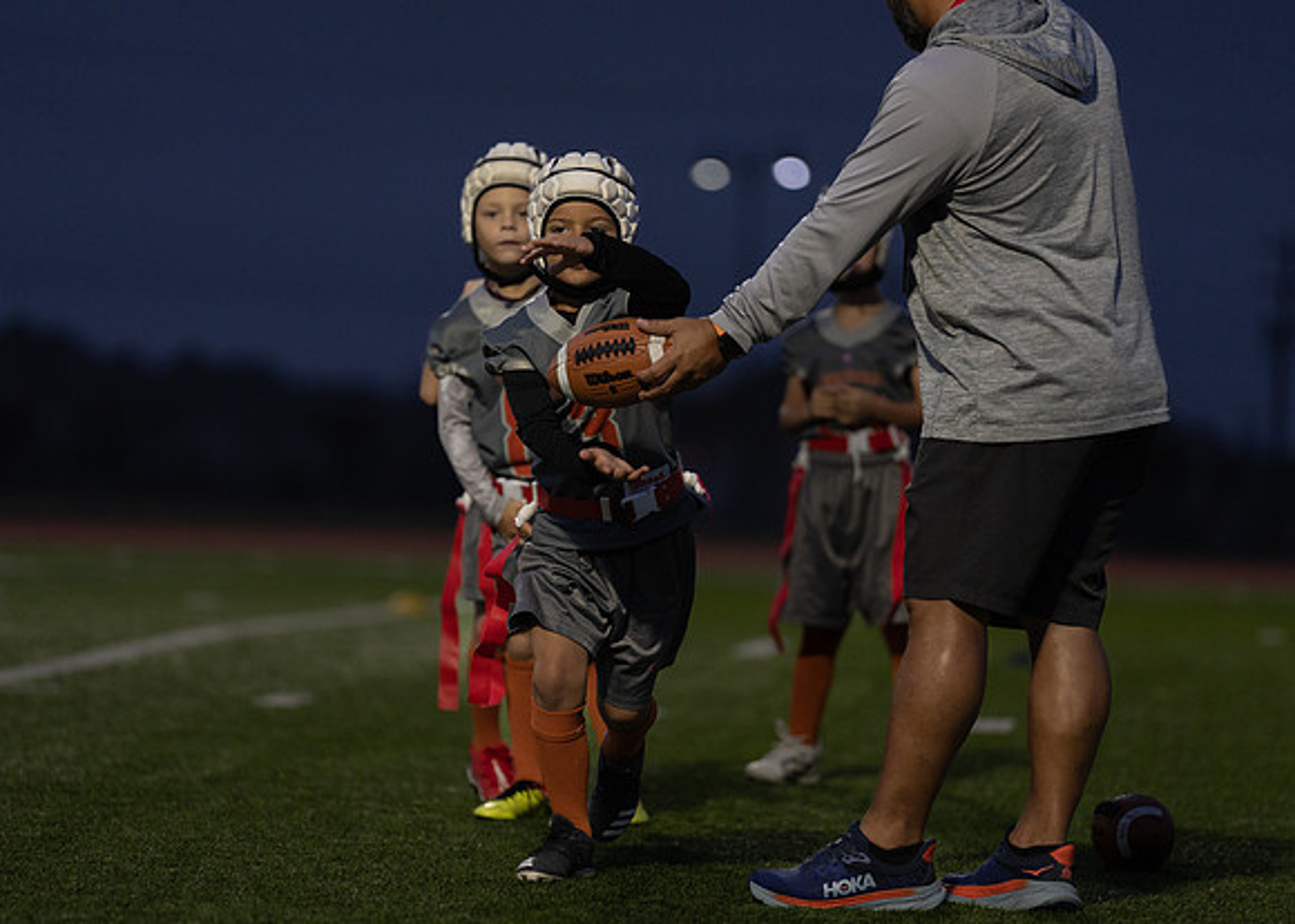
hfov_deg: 9.6
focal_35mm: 210
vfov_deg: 6.9
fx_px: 7706
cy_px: 462
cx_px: 648
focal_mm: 200
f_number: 2.8
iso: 1250
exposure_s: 1/800
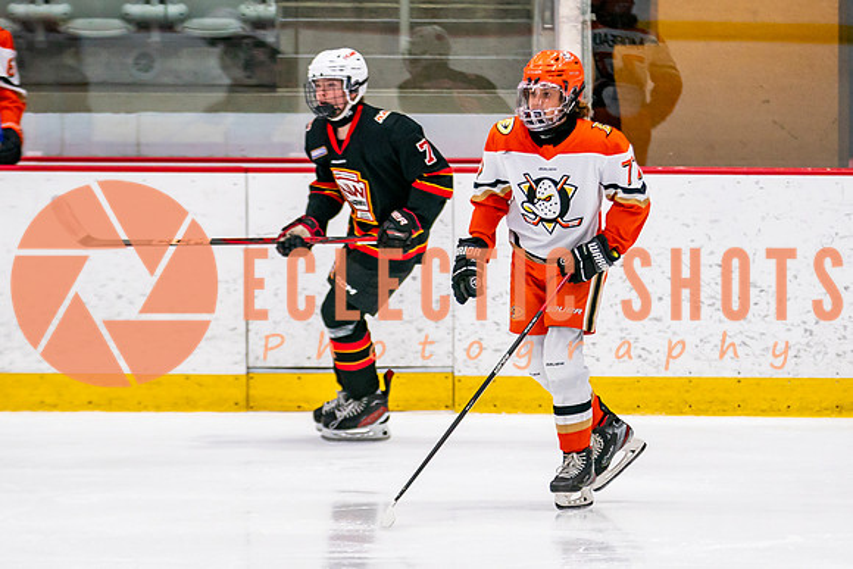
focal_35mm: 290
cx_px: 506
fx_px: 6868
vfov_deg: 4.7
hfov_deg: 7.1
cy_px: 373
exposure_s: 1/640
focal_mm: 142
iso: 800
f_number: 2.8
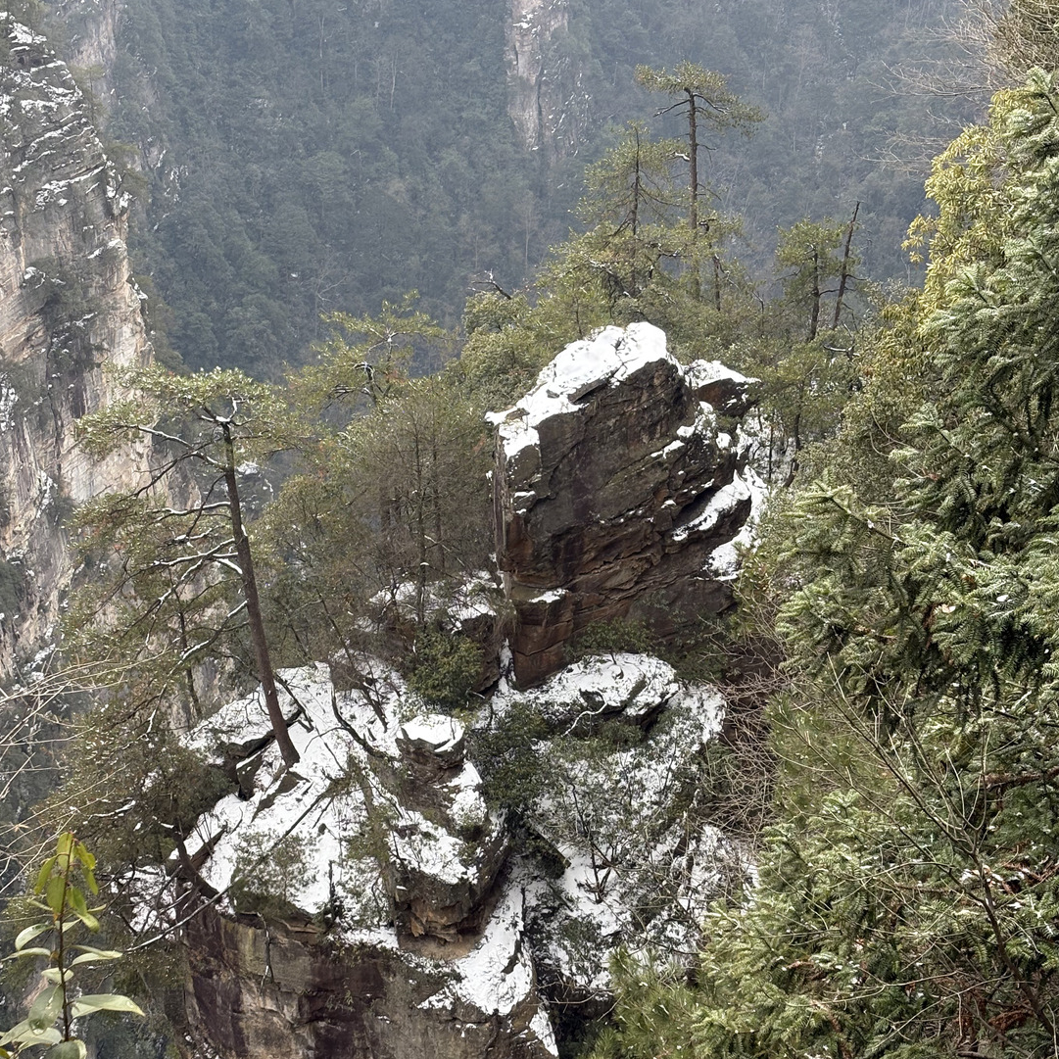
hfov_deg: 25.3
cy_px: 626
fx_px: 2354
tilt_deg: -34.5
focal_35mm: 68
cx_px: 483
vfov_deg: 25.3
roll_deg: +1.1
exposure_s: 1/618
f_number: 1.6
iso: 50
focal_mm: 5.96
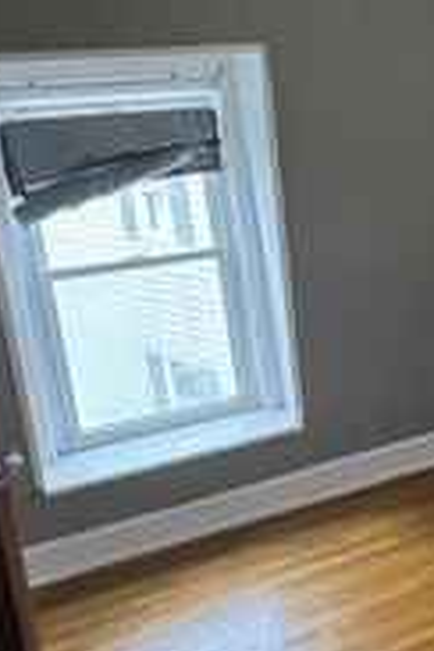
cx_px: 662
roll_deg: +4.7
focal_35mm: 53
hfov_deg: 21.3
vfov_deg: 37.4
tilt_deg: -12.0
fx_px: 958
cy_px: 272
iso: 500
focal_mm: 2.22
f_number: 2.2
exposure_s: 1/60
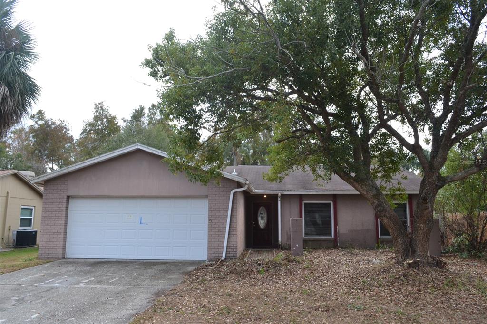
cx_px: 244
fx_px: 365
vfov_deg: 47.9
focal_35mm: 27
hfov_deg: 67.4
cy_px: 162
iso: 1600
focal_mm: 18
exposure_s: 1/640
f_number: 13
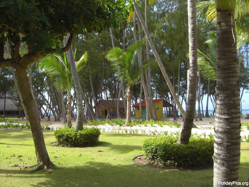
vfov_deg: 37.7
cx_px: 124
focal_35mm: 38
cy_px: 94
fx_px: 273
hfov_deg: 49.0
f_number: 2.7
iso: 64
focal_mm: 6.2
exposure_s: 1/500
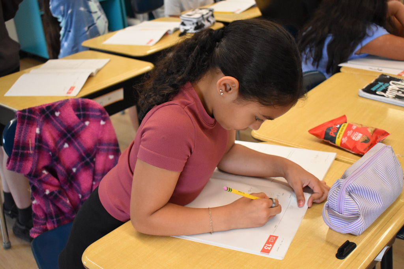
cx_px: 202
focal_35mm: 45
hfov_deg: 43.6
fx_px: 505
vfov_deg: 29.9
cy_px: 134
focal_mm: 30
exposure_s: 1/200
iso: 3200
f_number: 4.2
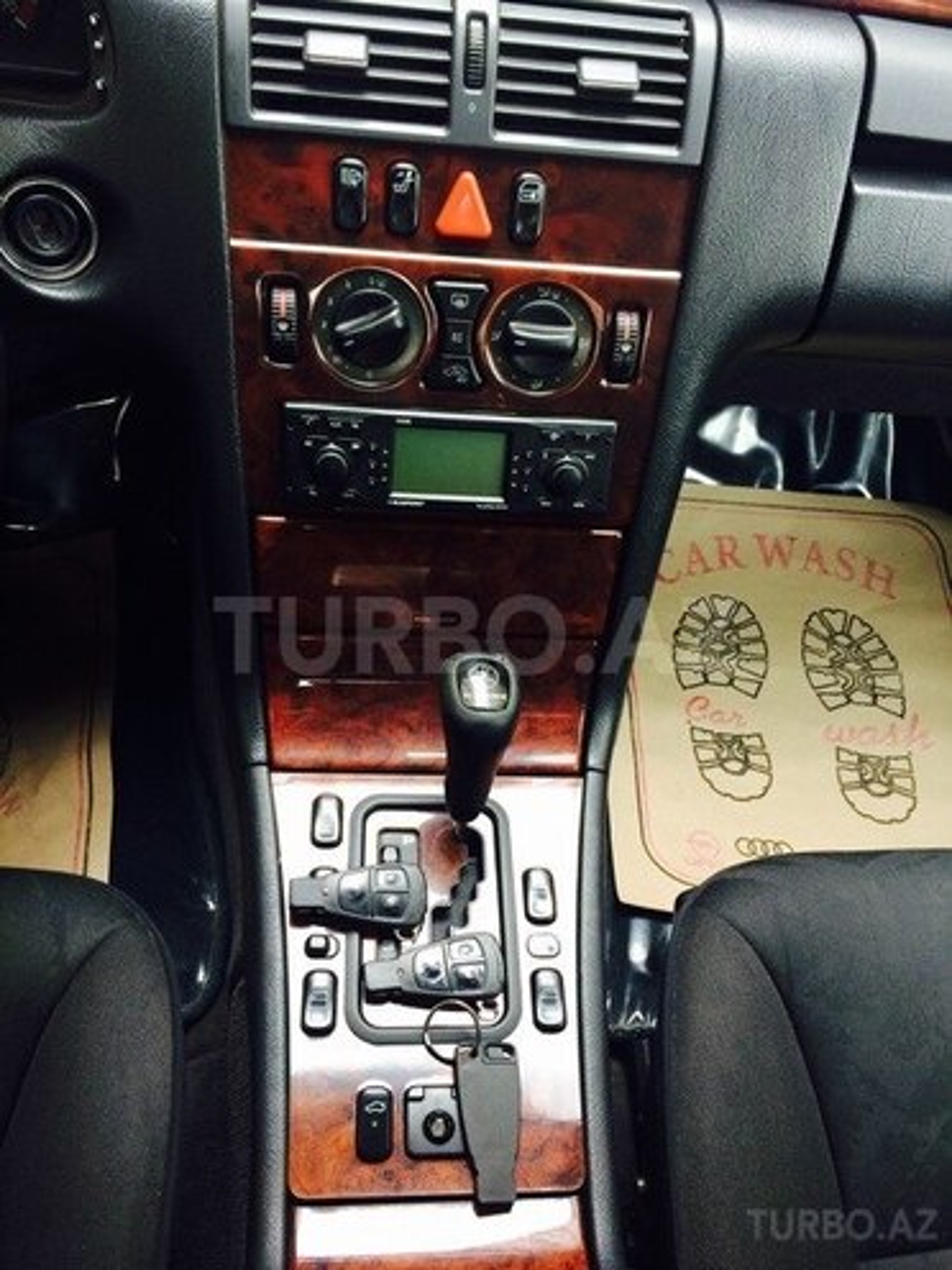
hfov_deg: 48.2
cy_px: 635
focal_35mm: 29
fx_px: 1063
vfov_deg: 61.7
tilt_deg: -53.0
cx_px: 476
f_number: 2.2
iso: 125
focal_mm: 4.15
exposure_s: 1/33
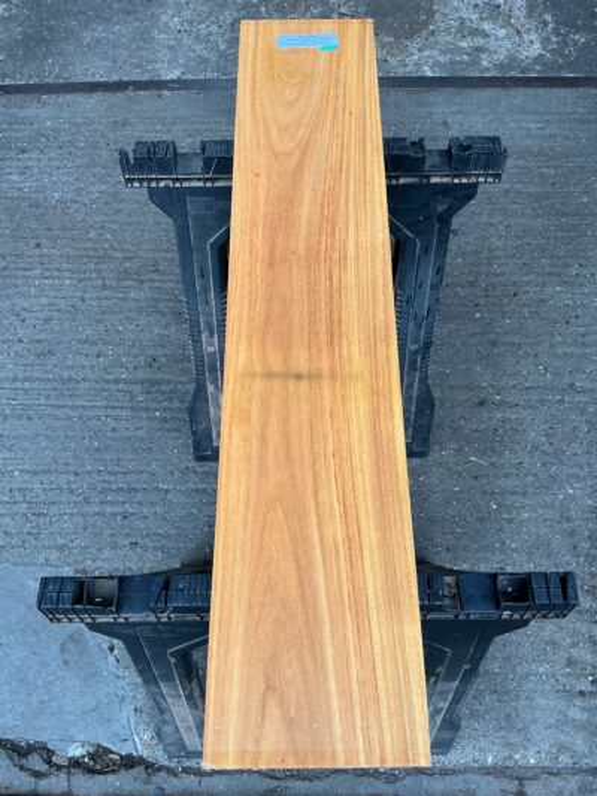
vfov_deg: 61.6
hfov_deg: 48.2
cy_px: 398
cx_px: 298
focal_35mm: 29
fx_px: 667
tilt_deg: -64.3
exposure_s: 1/100
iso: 64
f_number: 1.8
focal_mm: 3
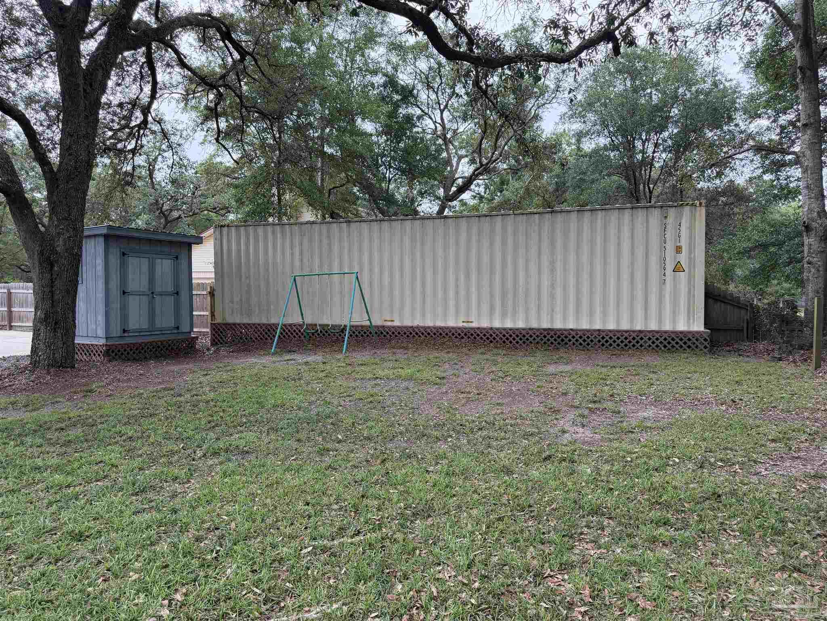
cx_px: 414
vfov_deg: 56.8
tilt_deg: -3.4
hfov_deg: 71.6
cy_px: 310
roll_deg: +0.8
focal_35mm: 24
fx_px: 573
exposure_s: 1/224
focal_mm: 6.76
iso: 160
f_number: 1.78
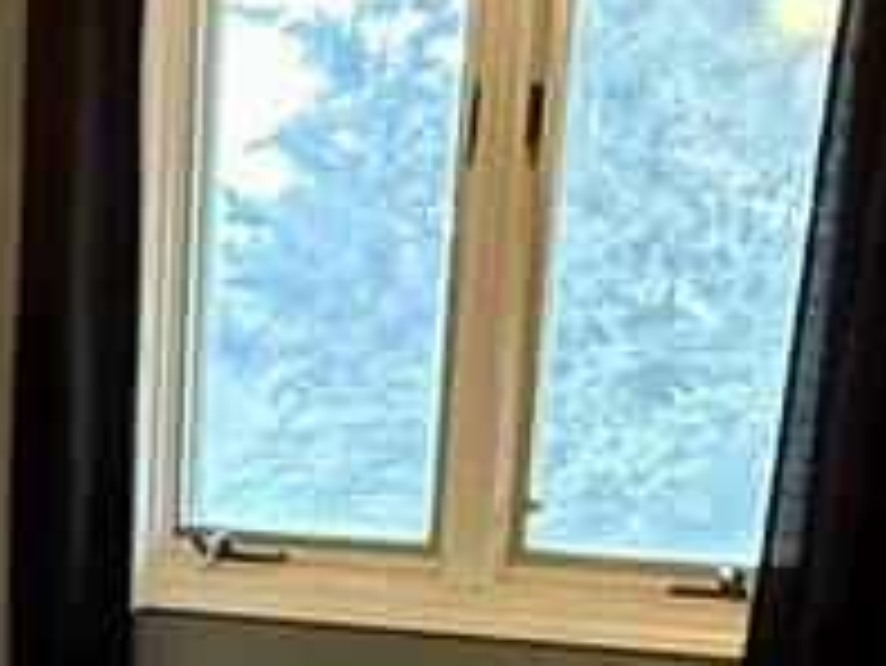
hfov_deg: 21.3
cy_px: 1035
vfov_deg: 14.9
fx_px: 2331
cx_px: 207
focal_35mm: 91
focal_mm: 2.22
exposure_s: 1/60
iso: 640
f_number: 2.2
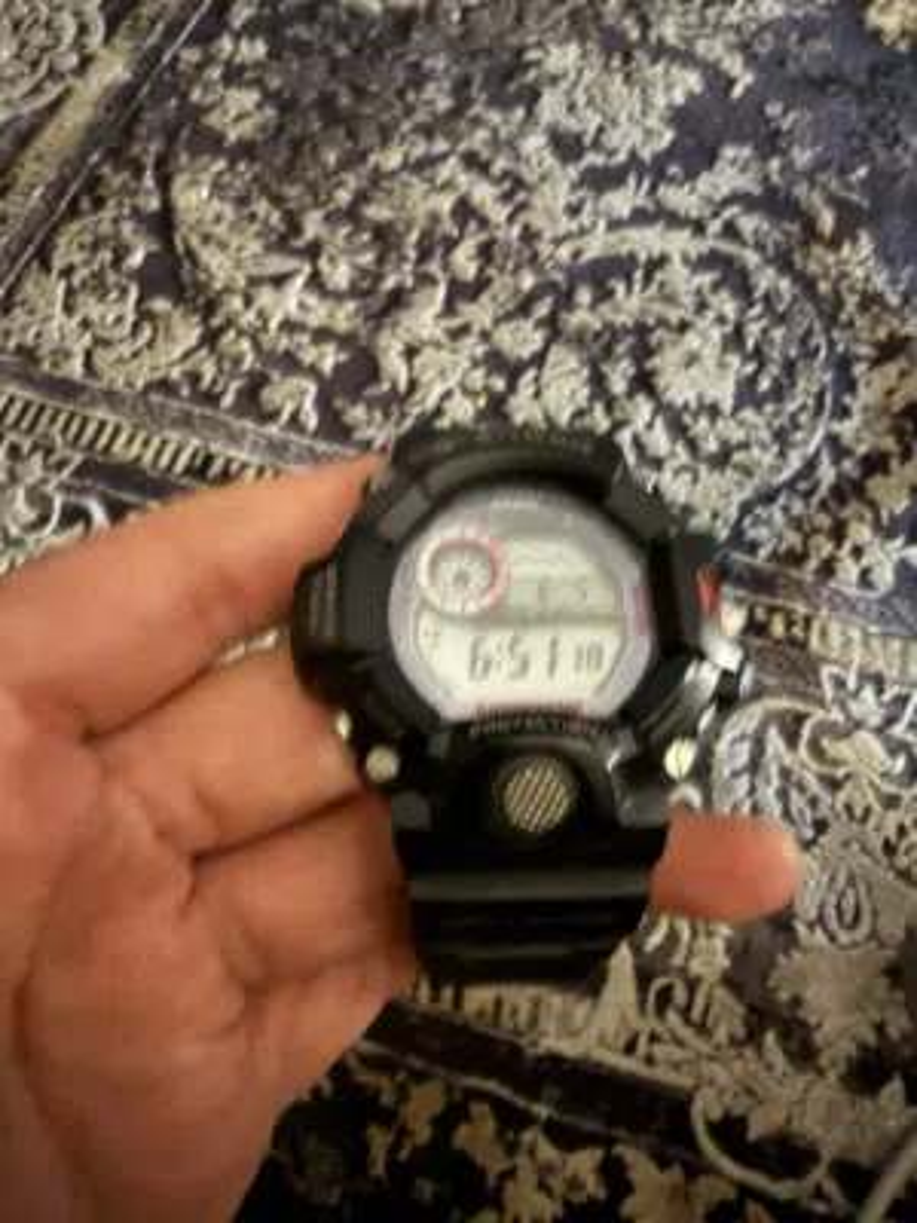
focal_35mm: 24
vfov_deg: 71.6
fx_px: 848
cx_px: 458
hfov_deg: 56.8
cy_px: 612
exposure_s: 1/5
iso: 640
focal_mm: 2.22
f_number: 2.2
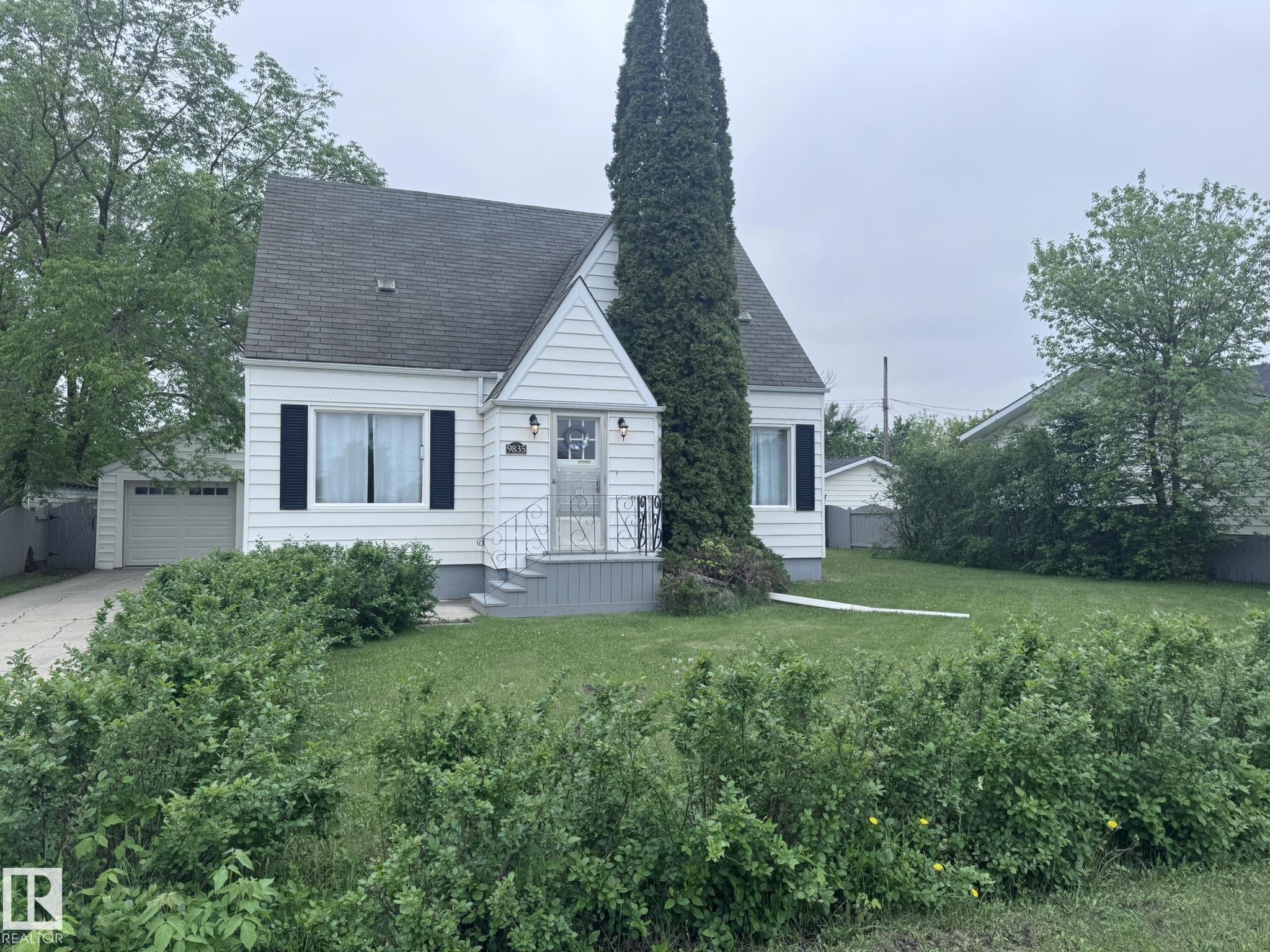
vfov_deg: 56.8
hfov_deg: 71.6
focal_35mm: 24
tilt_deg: +2.0
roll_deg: -0.1
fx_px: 881
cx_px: 635
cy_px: 476
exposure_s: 1/3802
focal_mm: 6.76
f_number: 1.78
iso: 80
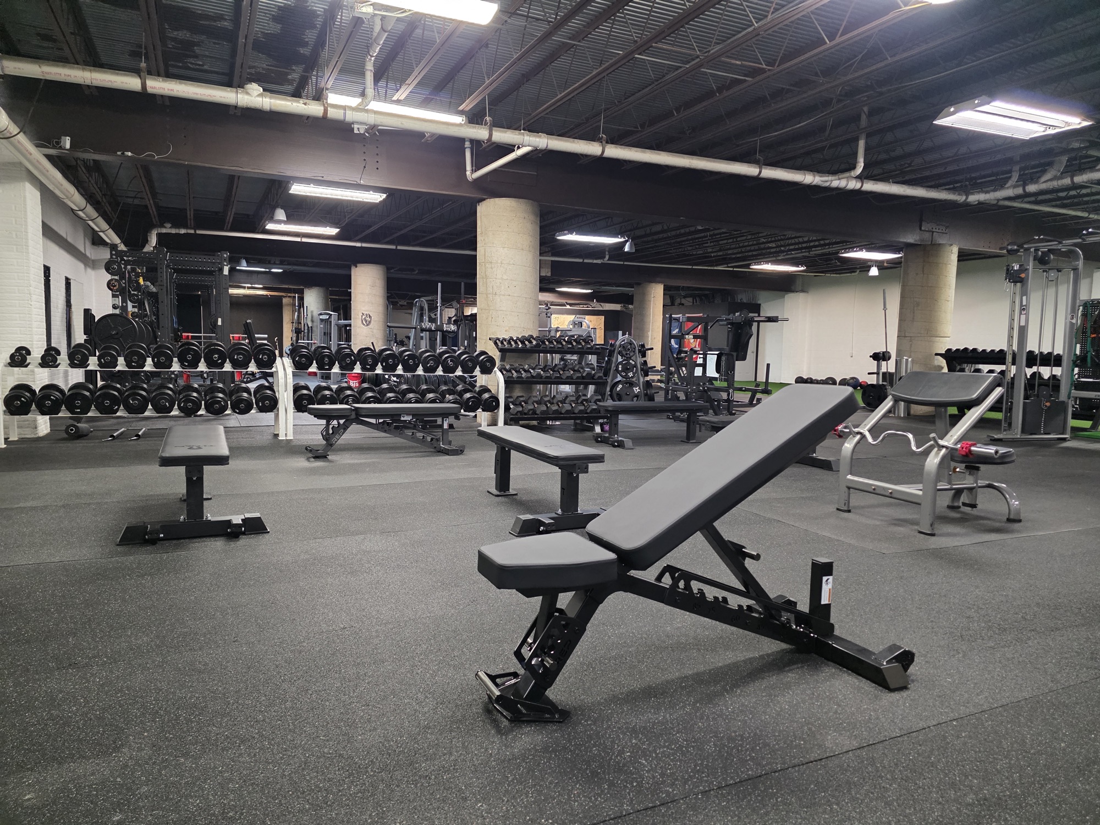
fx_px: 731
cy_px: 412
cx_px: 550
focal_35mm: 23
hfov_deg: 73.9
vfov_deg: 58.9
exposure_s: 1/120
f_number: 1.7
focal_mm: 6.3
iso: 1000
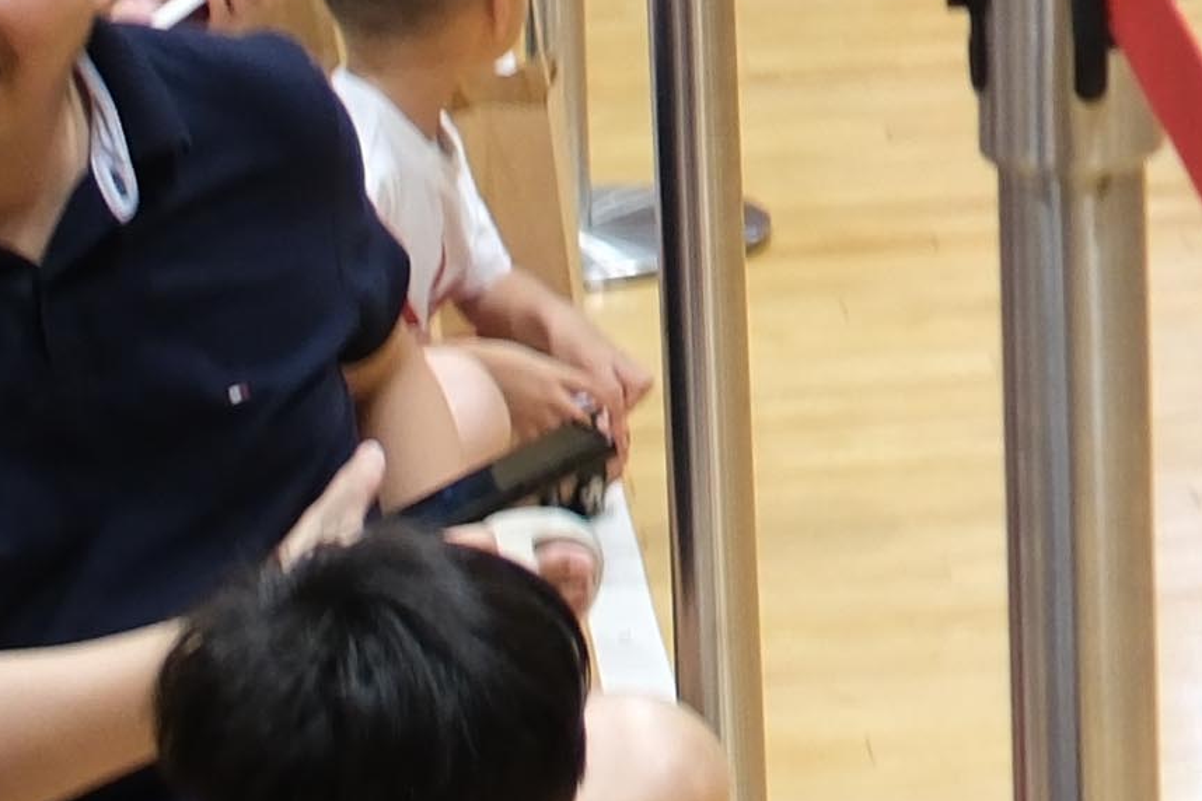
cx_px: 1893
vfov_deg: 5.6
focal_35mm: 240
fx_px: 8013
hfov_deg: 8.4
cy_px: -941
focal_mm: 21.7
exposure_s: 1/100
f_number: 2.8
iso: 640
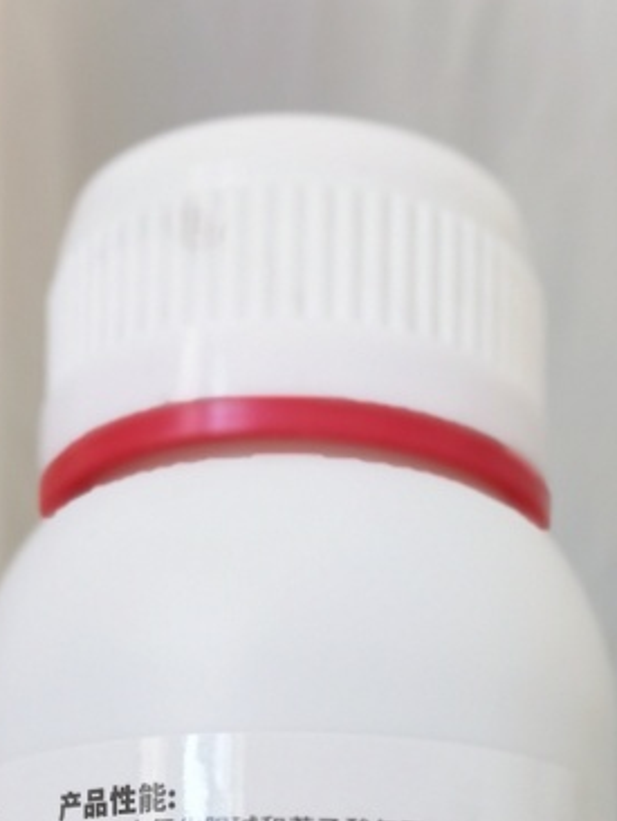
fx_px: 1590
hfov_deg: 21.9
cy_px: 1156
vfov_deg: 24.1
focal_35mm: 67
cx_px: 366
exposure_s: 1/120
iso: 95
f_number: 2
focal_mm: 5.5
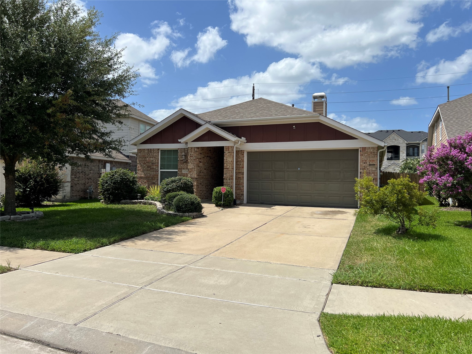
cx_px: 236
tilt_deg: +1.3
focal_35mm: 26
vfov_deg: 53.1
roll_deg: -0.6
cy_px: 177
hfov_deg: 67.3
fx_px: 355
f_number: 1.5
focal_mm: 5.7
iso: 50
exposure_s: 1/6579
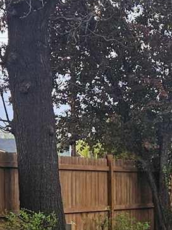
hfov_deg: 9.9
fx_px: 968
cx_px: 243
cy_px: 214
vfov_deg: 13.4
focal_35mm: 146
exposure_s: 1/1517
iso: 32
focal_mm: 5.4
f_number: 1.8
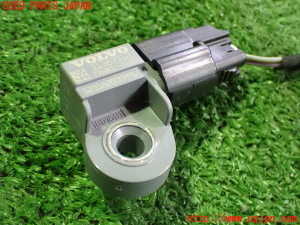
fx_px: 381
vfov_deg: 32.9
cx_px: 150
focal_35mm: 44
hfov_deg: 42.9
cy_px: 112
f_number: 2.9
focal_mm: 7.84
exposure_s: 1/40
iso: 1600
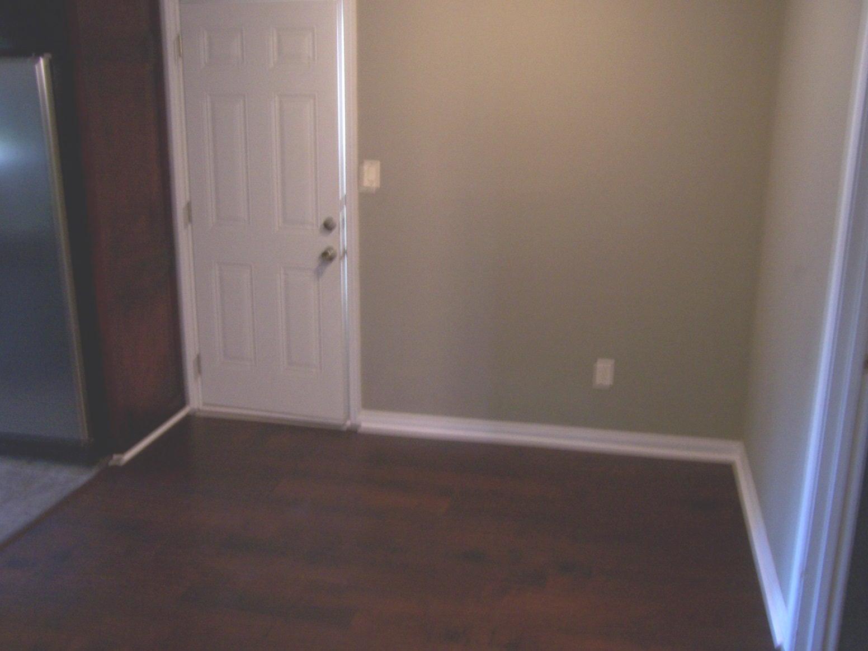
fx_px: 827
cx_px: 434
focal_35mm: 33
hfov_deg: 55.4
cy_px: 326
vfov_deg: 42.9
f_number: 3.4
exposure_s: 1/8
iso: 140
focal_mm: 5.5
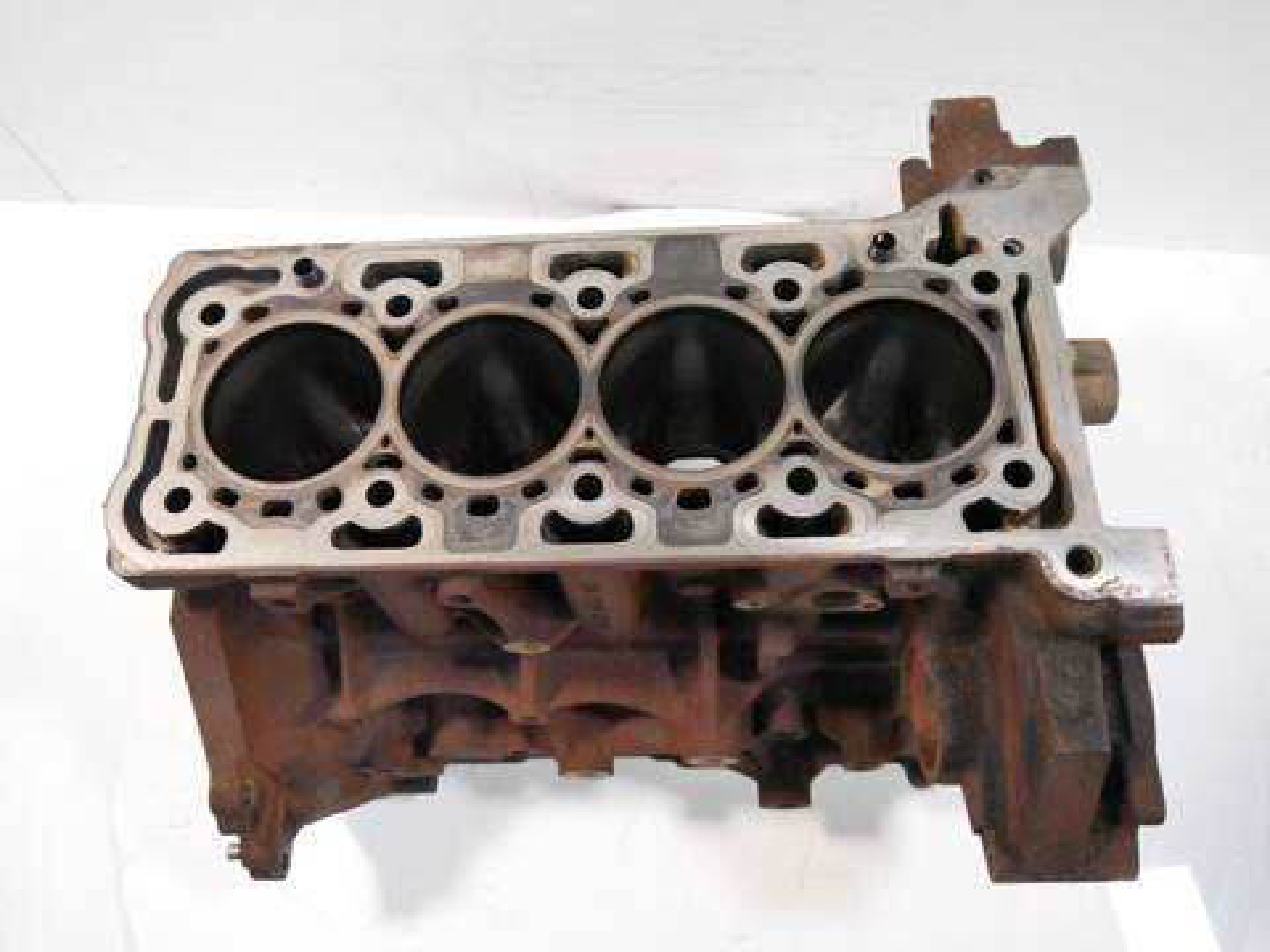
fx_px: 1101
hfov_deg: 60.0
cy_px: 476
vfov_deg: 46.8
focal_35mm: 30
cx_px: 635
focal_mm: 15
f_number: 3.5
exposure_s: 1/125
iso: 2000
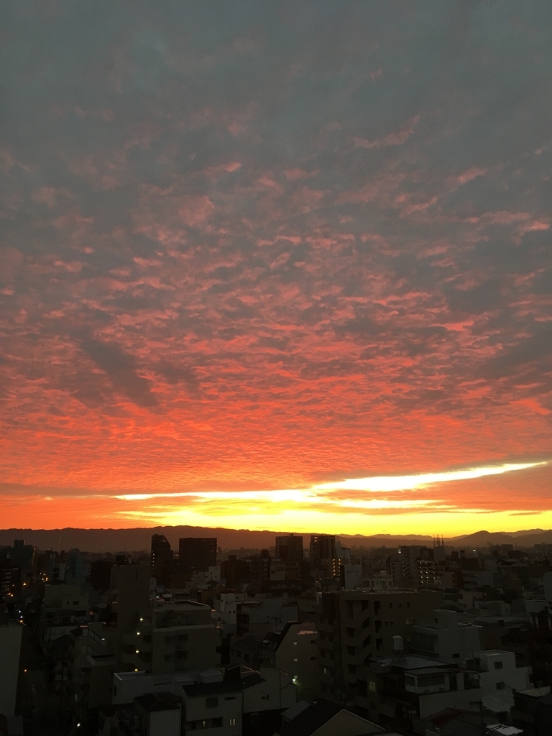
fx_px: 617
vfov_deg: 61.7
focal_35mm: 29
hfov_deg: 48.2
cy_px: 368
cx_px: 276
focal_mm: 4.15
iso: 32
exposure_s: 1/30
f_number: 2.2
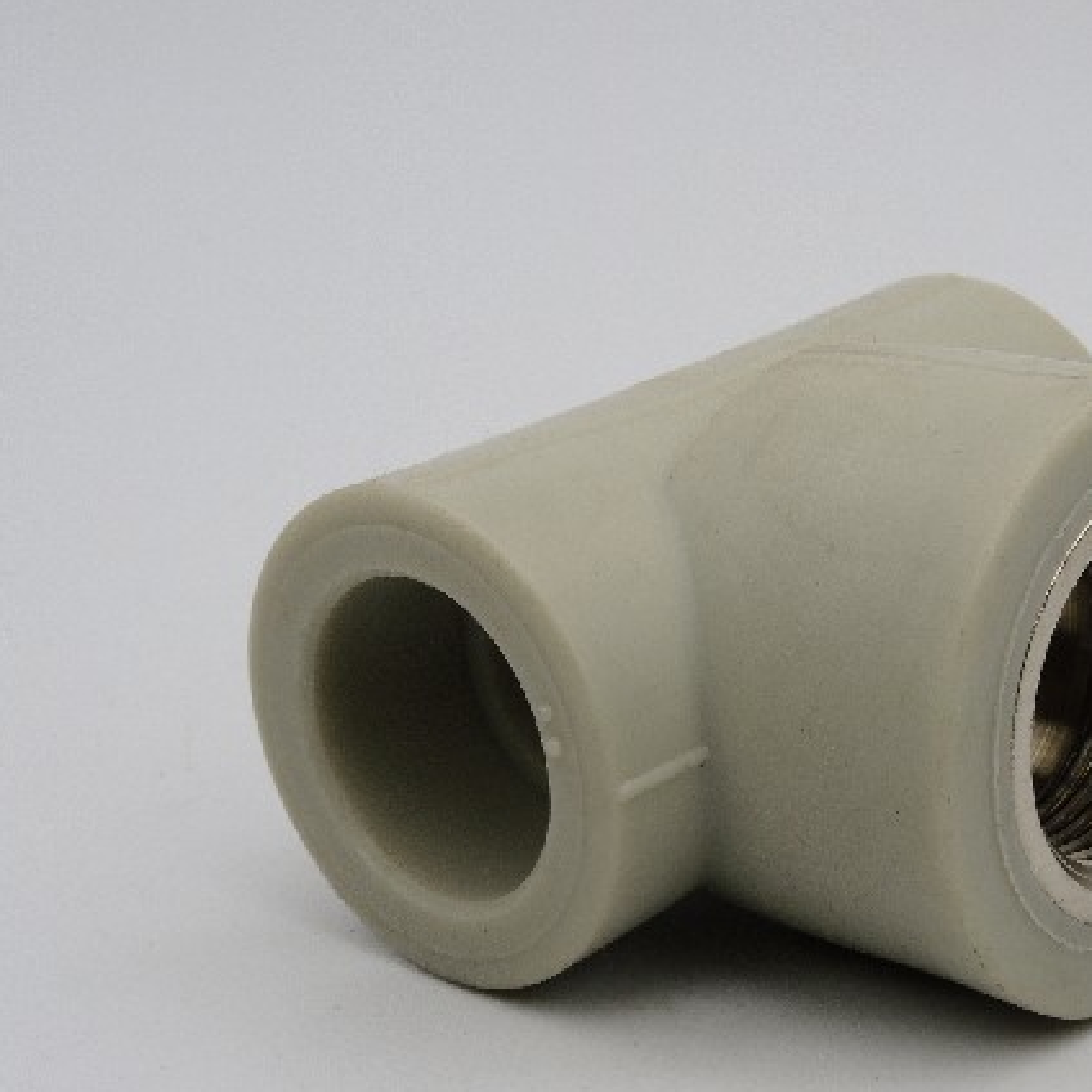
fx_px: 3141
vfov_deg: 19.7
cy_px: 603
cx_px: 798
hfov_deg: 19.6
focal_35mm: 88
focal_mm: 14.1
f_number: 8
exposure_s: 1/400
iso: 100
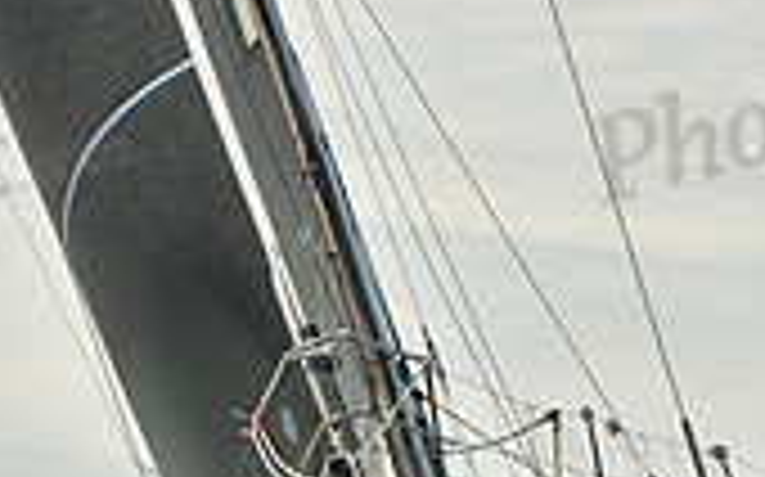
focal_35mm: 424
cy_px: 799
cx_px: 364
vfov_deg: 3.1
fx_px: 8834
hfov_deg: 5.0
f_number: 9
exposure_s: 1/800
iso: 250
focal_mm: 122
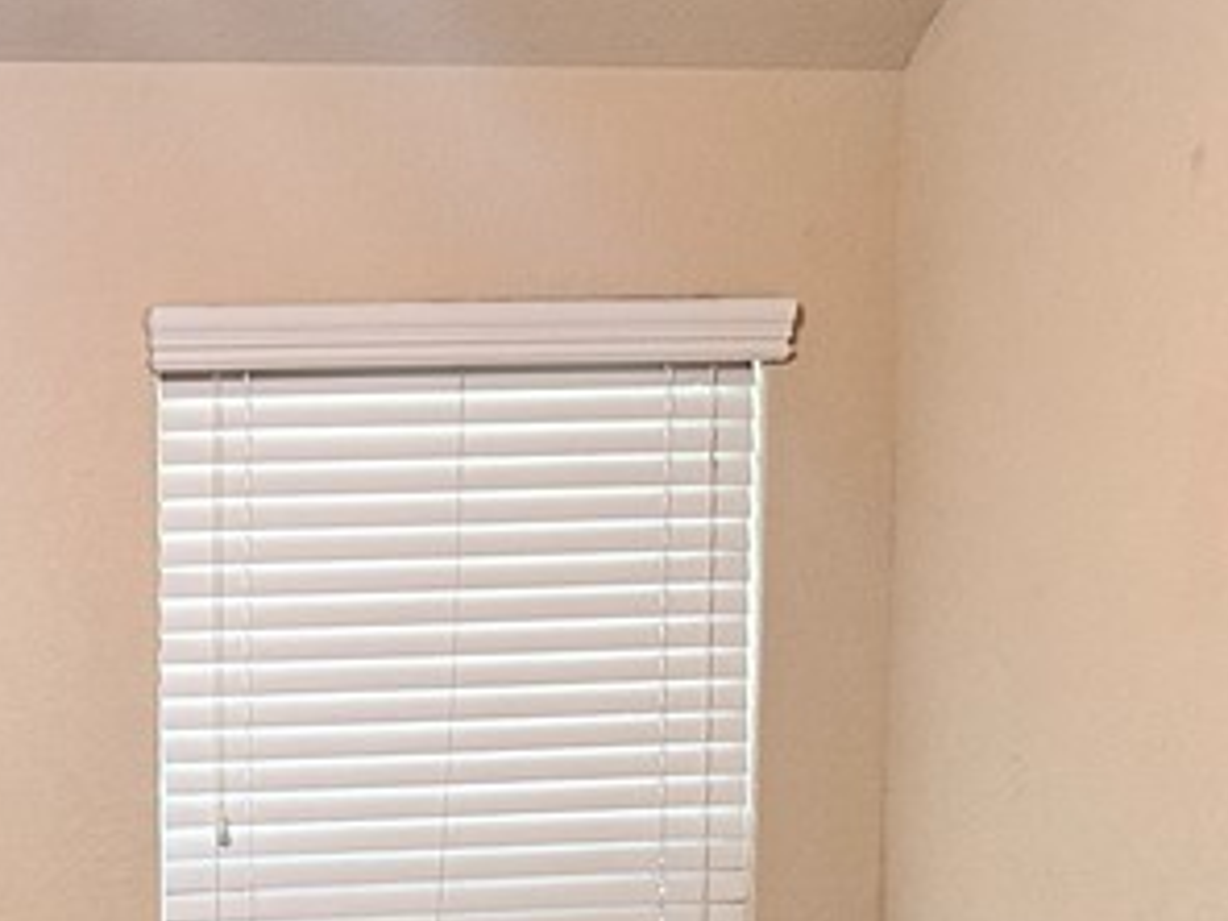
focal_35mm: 83
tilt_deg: -8.5
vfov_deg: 16.5
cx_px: -199
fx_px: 2944
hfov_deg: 22.0
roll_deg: +2.4
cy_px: 1299
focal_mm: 6.86
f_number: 1.78
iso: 250
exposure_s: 1/60
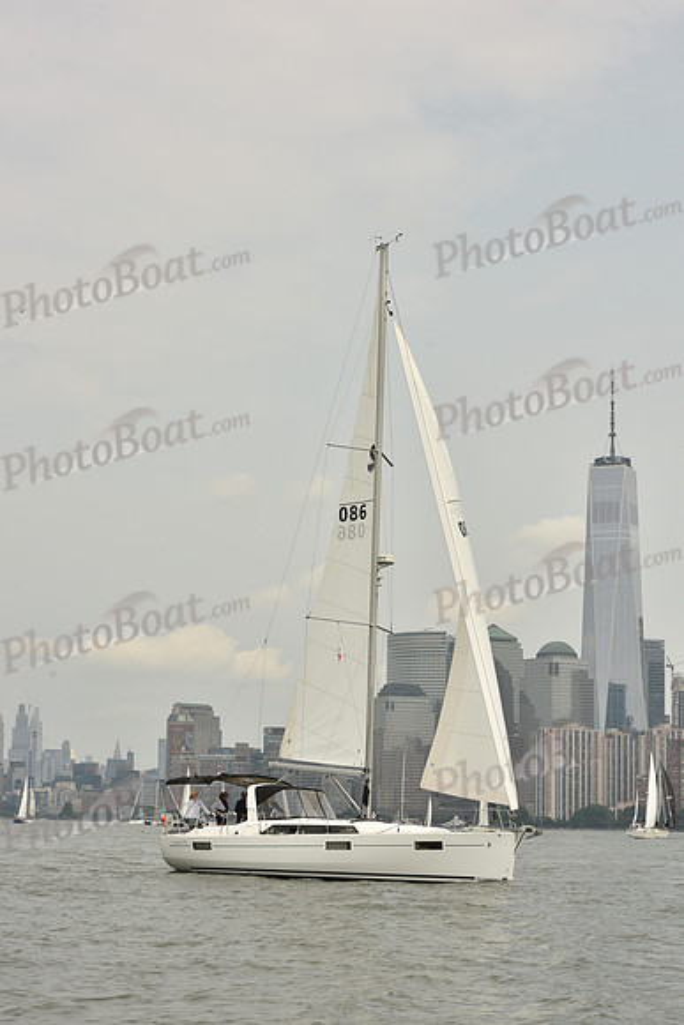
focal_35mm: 70
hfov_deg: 19.5
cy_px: 512
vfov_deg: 28.8
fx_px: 1994
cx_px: 342
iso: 250
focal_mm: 70
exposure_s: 1/640
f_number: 11
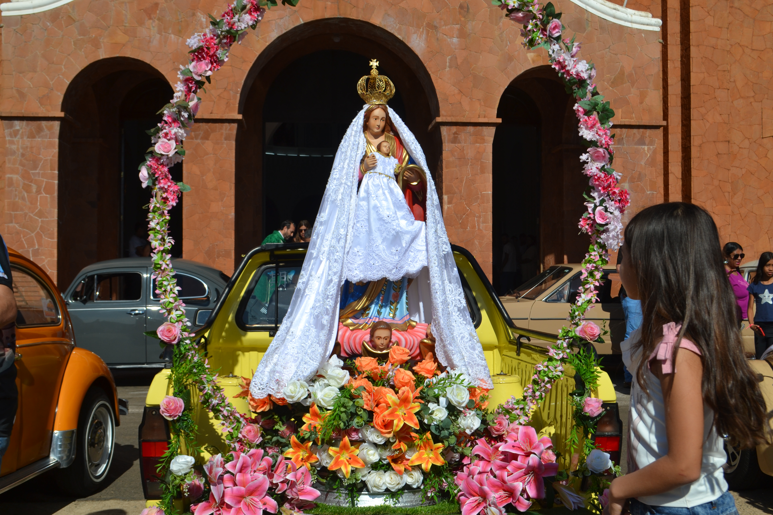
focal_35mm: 44
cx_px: 386
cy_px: 258
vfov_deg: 30.8
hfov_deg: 45.0
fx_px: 934
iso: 100
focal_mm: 29
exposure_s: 1/320
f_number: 9
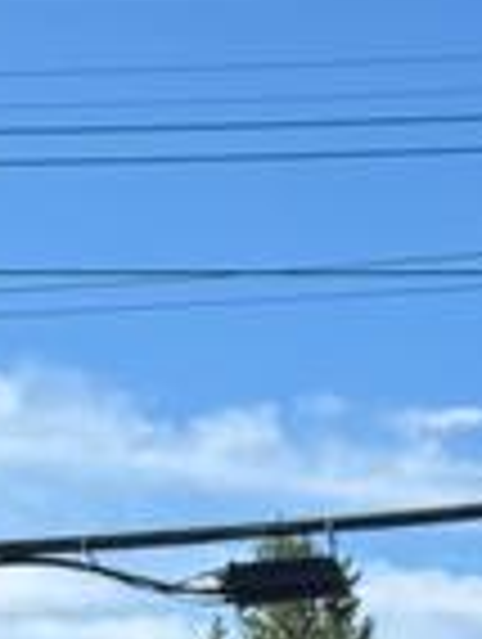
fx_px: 2999
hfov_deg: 8.0
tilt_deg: -12.6
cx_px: 1414
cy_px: 1836
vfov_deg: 9.7
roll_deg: +0.4
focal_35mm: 162
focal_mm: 6.76
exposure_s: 1/1818
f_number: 1.78
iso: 80
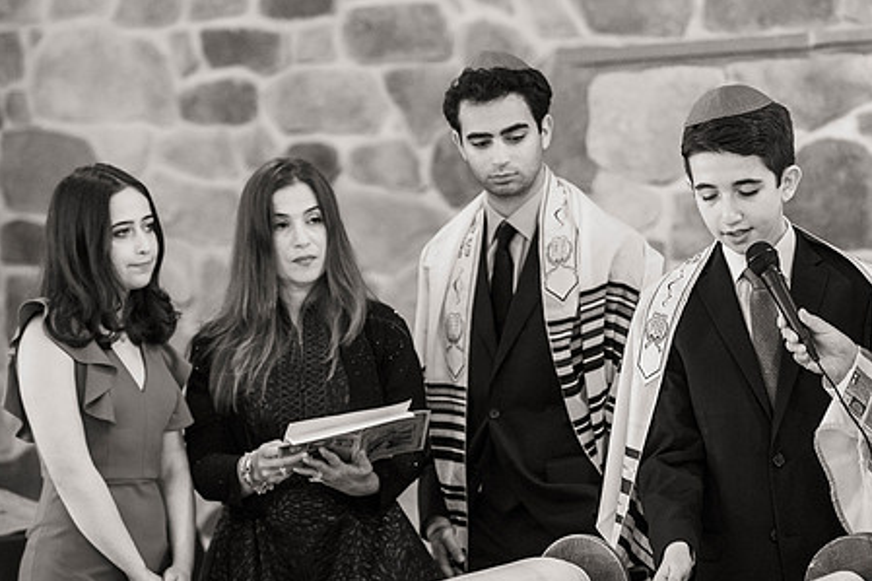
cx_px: 571
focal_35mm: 128
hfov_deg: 16.0
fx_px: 3099
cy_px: 284
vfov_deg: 10.7
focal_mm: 90
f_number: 3.2
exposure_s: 1/60
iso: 3200
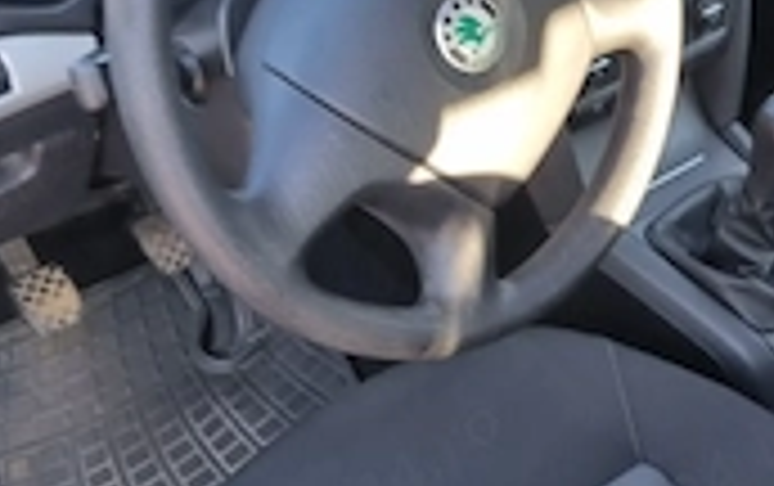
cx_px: 513
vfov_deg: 20.4
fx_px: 1352
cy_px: 243
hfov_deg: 31.7
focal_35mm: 64
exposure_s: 1/100
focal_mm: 5.4
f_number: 1.8
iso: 64
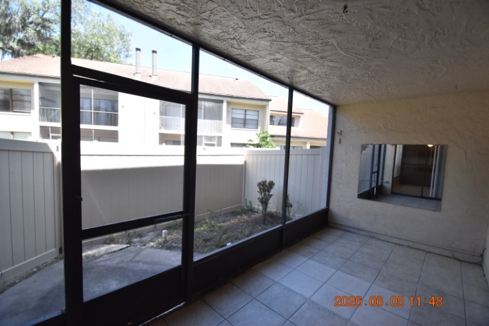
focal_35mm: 15
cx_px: 244
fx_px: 204
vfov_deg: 77.3
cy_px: 163
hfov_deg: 100.4
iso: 800
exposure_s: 1/1000
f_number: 3.5
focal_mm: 10
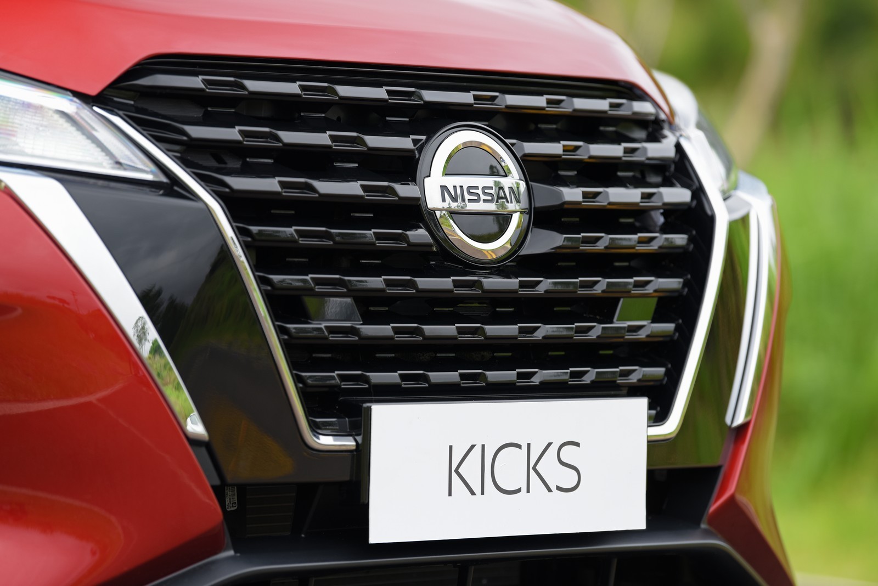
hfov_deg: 11.7
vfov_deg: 7.9
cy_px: 293
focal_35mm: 175
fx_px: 4269
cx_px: 439
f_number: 3.5
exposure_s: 1/250
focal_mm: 175
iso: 250
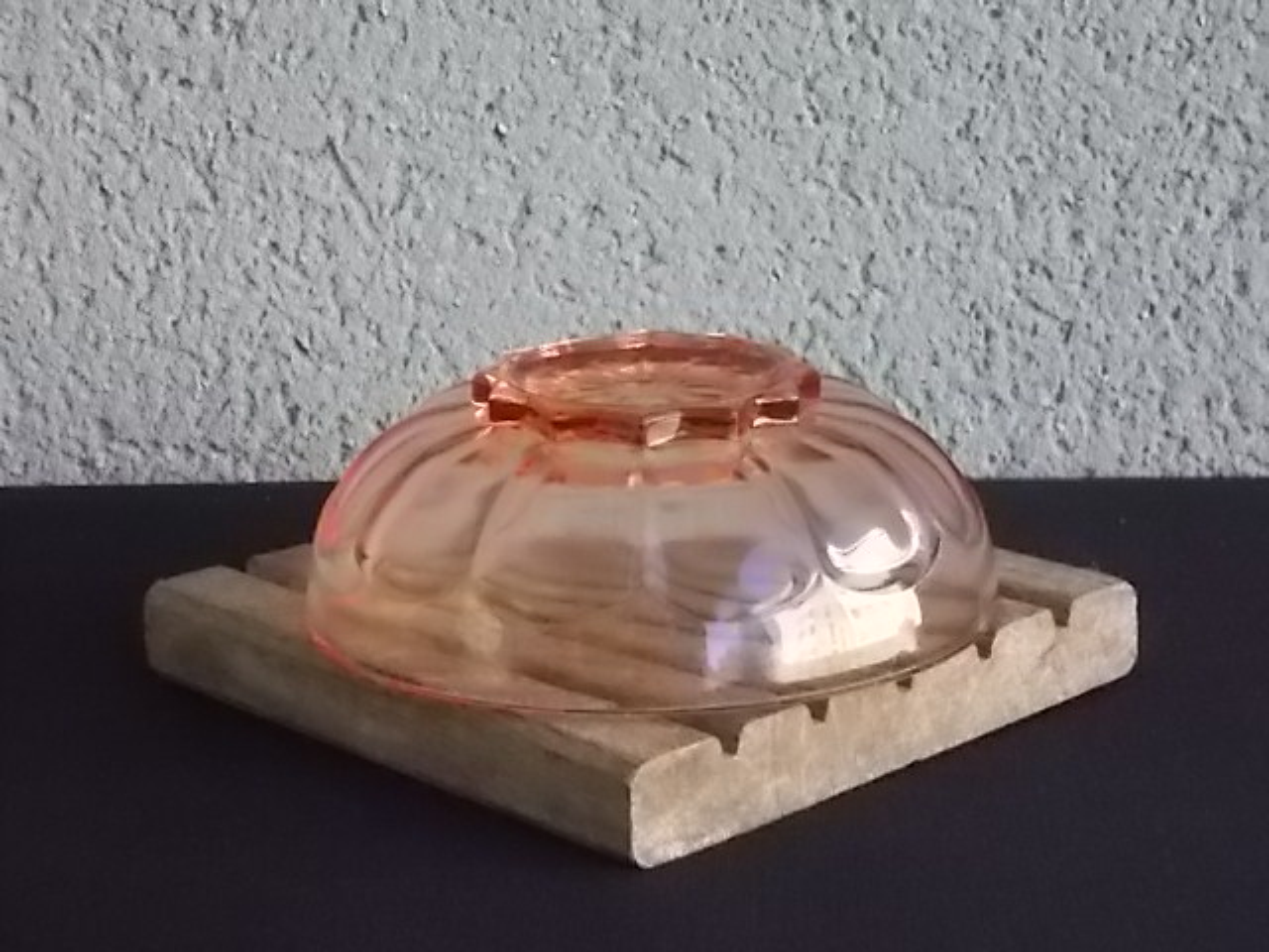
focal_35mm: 86
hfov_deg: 22.8
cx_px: 634
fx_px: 3153
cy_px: 476
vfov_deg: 17.2
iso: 800
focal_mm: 15.4
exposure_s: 1/200
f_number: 6.3
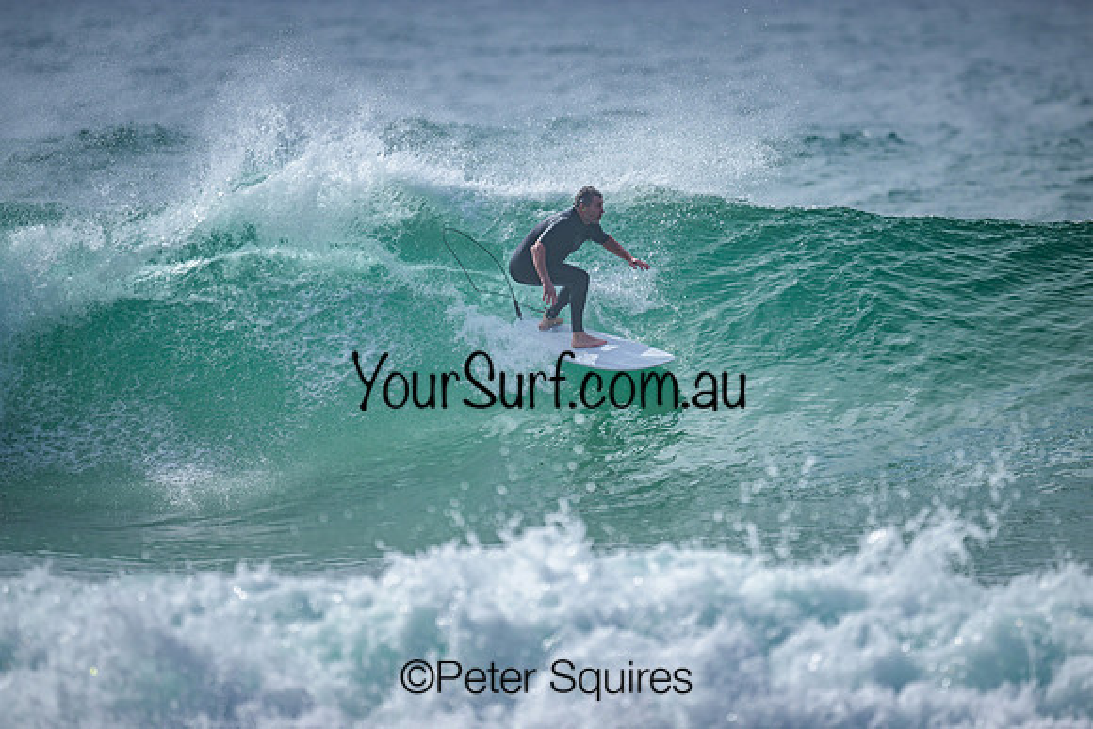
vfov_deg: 1.7
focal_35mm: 800
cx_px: 546
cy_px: 364
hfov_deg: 2.6
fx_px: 24293
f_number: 6.3
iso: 125
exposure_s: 1/2000
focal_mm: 800
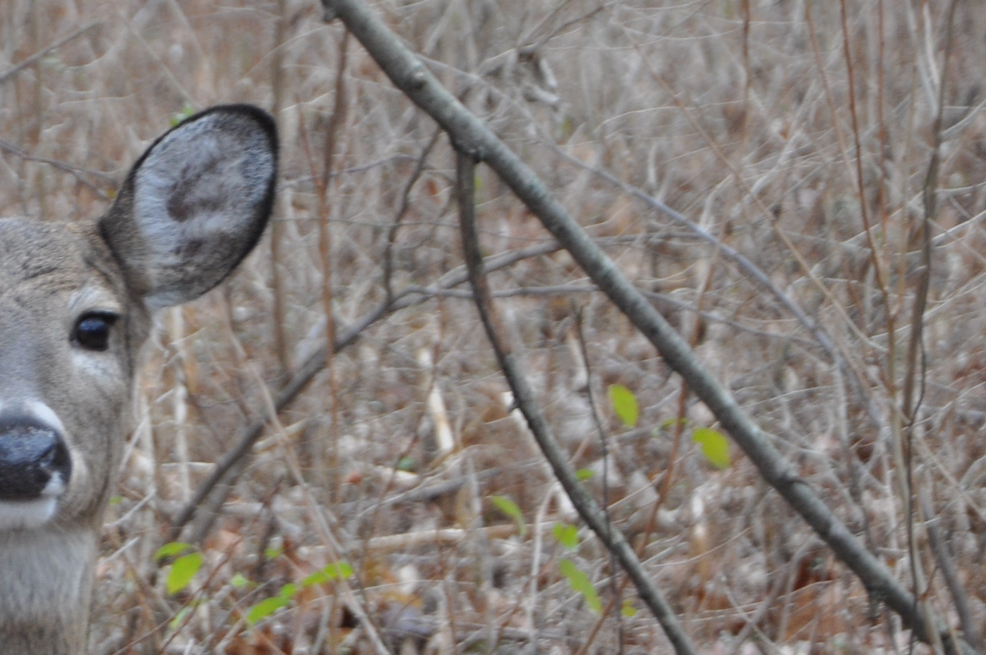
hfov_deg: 4.9
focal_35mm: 417
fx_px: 11417
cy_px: 364
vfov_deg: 3.3
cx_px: 65
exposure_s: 1/125
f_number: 5.6
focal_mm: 105
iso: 400
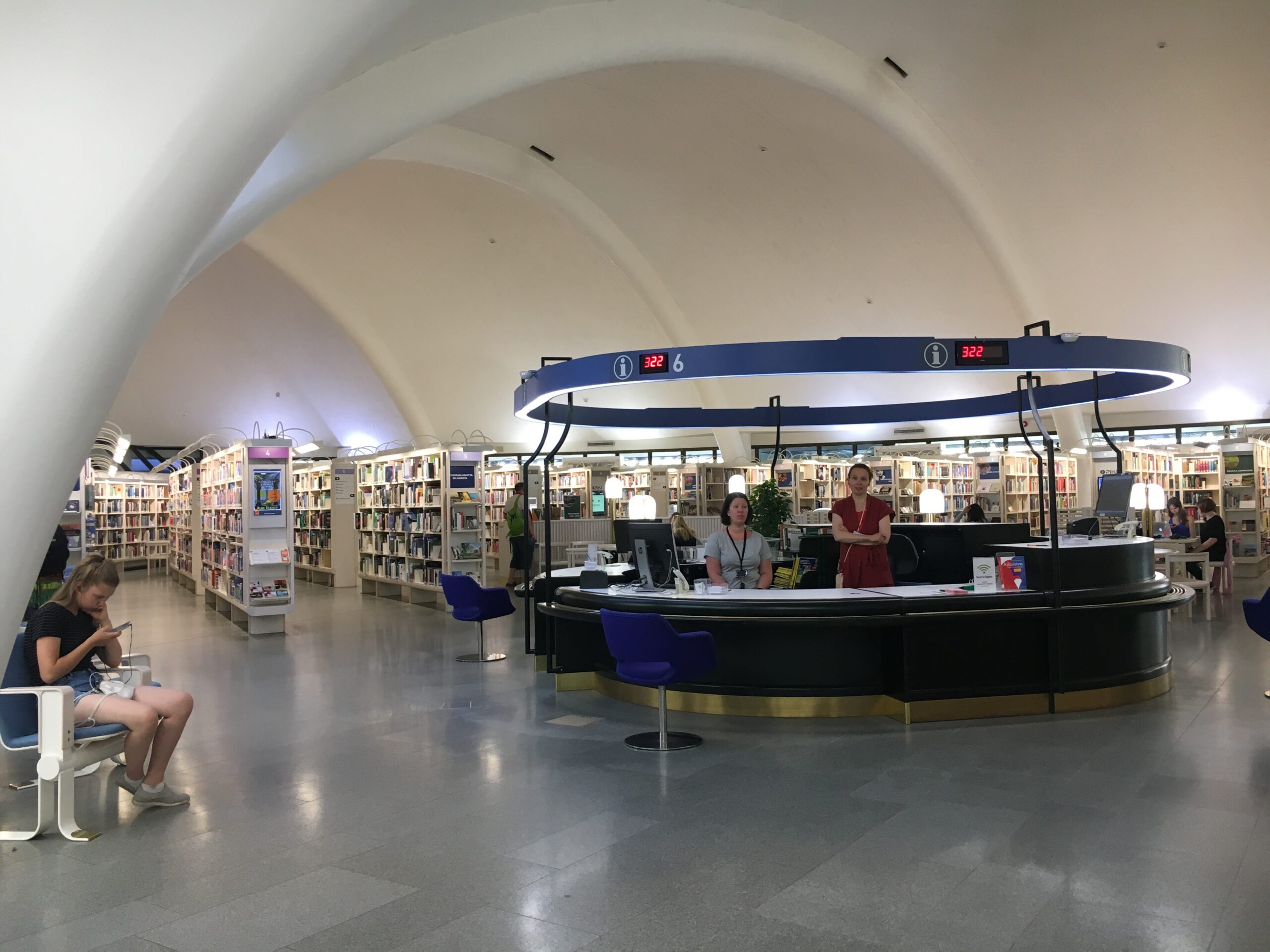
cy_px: 476
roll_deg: +1.1
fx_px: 1064
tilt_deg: +1.1
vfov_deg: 48.2
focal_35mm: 29
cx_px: 635
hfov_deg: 61.7
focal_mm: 4.15
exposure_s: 1/33
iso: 40
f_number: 2.2
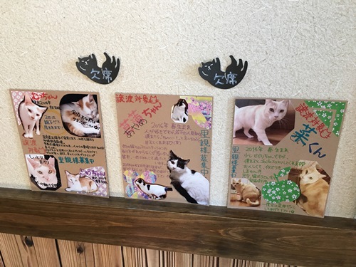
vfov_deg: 48.2
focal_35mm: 29
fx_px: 298
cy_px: 134
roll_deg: +0.5
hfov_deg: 61.7
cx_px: 178
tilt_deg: -24.1
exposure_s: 1/30
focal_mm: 4.15
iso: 100
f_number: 2.2
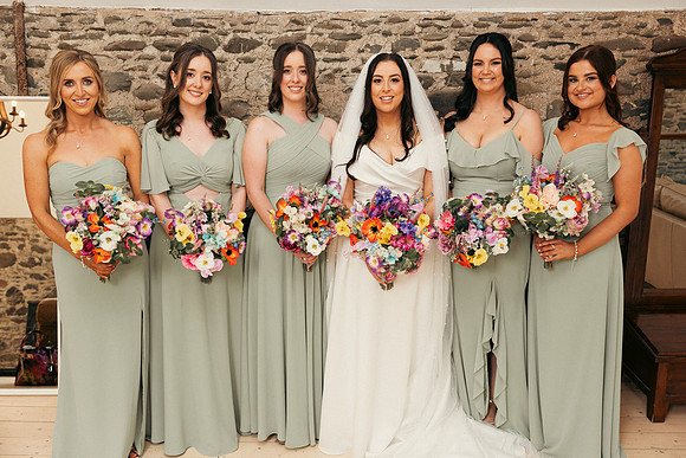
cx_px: 343
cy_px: 229
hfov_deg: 55.8
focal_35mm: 34
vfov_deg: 38.9
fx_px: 648
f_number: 3.5
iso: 1000
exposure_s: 1/200
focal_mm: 34
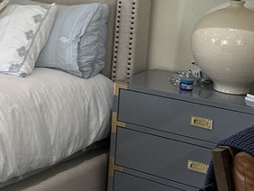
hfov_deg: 17.9
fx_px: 639
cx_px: -204
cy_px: -12
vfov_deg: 16.5
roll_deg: -1.1
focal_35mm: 87
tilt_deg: -7.0
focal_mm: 6.86
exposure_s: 1/120
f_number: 1.78
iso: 100
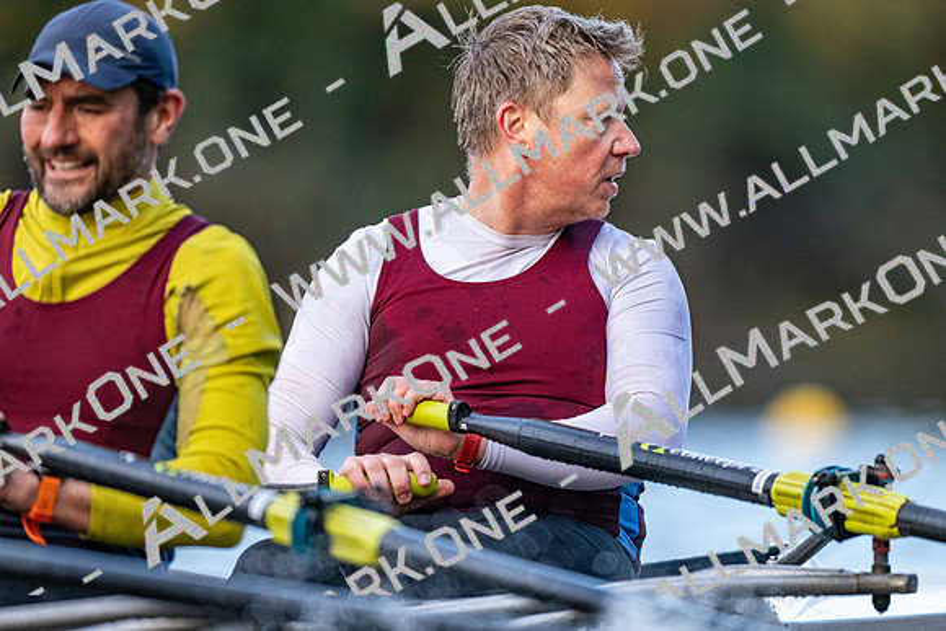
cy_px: 316
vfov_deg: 2.3
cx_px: 473
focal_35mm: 600
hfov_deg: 3.4
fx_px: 15770
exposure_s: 1/2500
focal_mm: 600
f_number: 4
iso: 2800
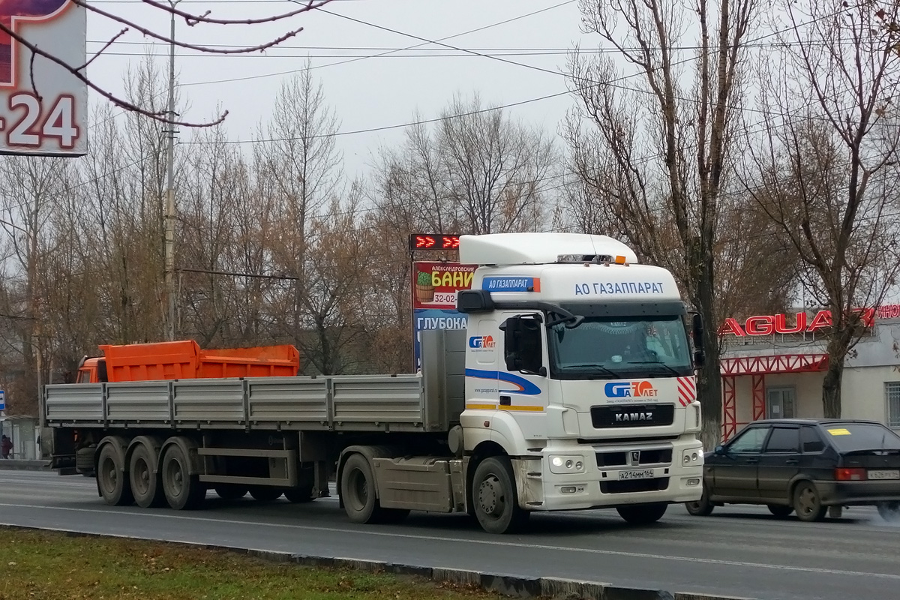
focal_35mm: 56
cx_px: 450
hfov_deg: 35.6
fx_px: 1400
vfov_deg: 24.2
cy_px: 300
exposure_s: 1/500
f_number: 3.5
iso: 320
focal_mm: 20.85
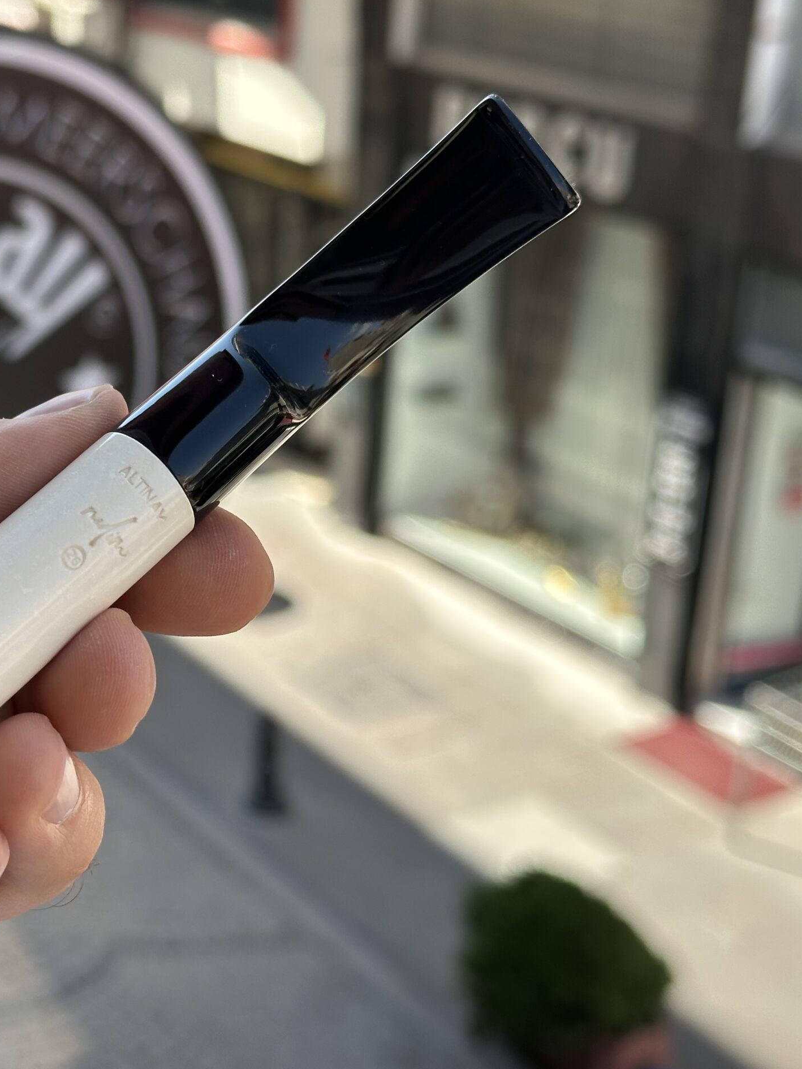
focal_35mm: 65
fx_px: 2007
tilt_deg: -21.1
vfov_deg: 29.8
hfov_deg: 22.3
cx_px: 147
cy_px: 529
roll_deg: -1.2
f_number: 1.78
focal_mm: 6.86
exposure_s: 1/1062
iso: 64
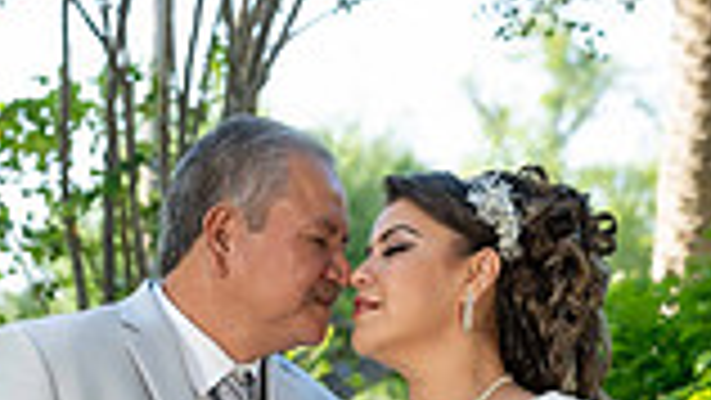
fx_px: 2810
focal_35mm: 149
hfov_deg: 14.4
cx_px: 279
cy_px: 858
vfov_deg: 7.7
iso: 500
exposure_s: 1/500
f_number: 4
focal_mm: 50
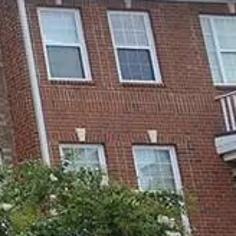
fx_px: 676
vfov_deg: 19.6
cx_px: -386
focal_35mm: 88
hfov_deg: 12.9
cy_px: 187
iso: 100
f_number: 6.3
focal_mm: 11
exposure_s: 1/160
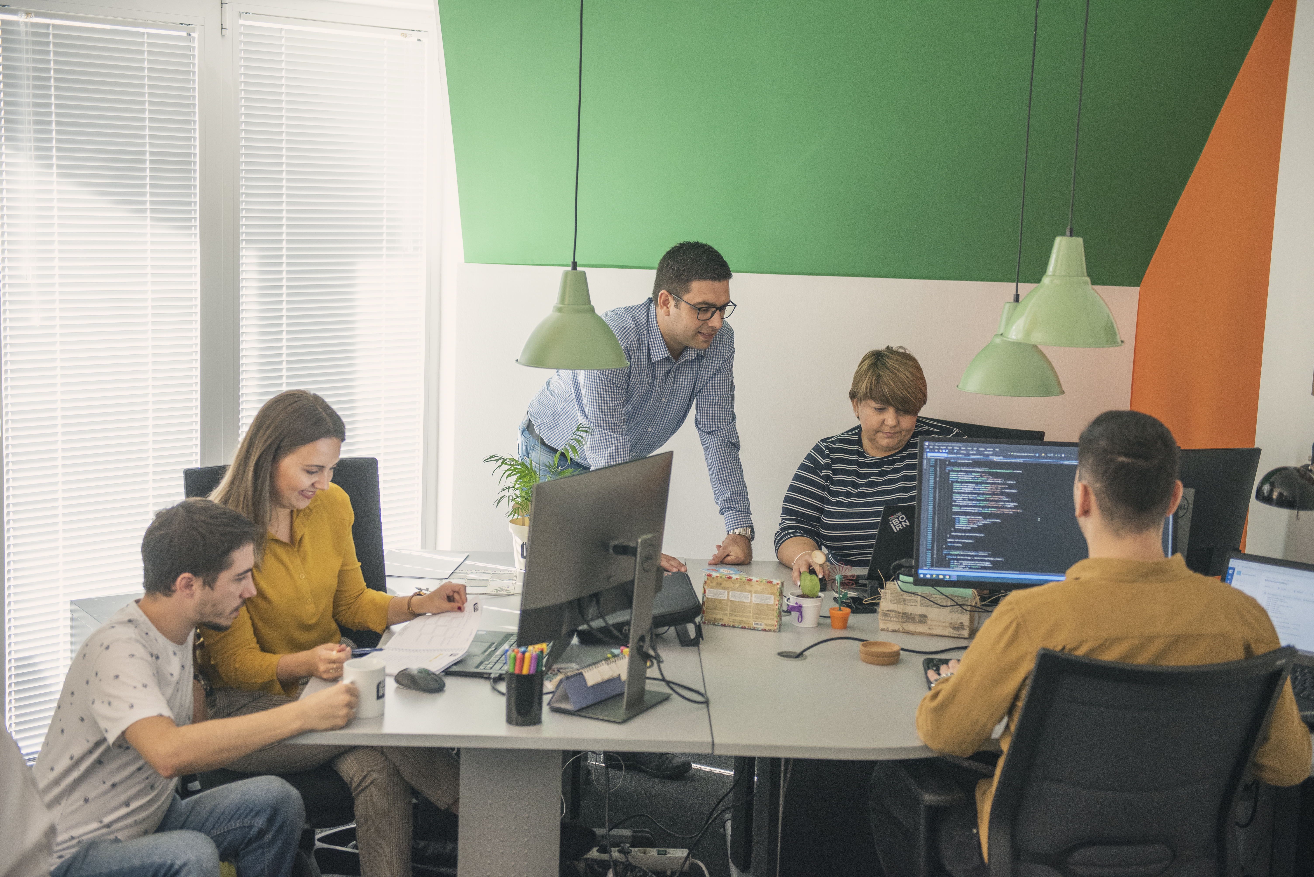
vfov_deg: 27.0
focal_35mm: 50
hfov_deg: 39.6
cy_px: 438
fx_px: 1826
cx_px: 657
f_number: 2.8
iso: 1250
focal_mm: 50
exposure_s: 1/250
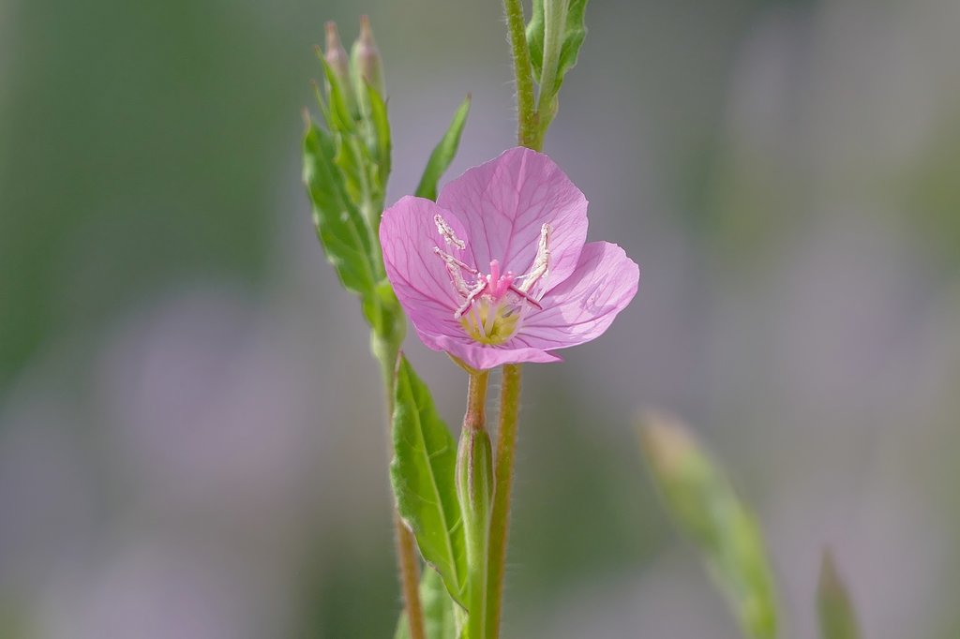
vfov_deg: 3.4
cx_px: 480
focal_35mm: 400
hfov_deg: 5.2
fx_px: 10663
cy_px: 320
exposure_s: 1/800
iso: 125
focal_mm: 146
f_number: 4
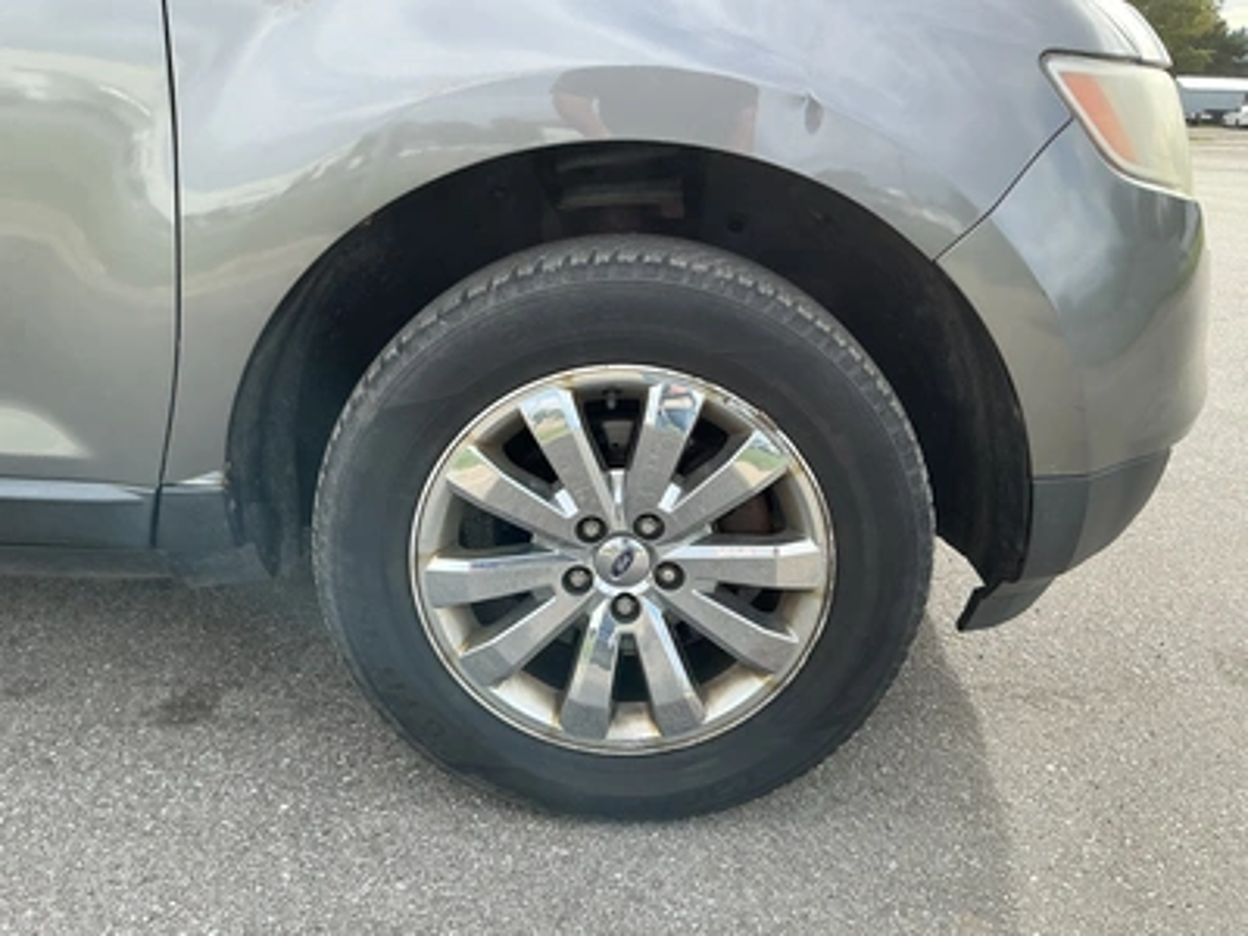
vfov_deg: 49.7
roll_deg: -6.0
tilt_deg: -18.7
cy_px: 468
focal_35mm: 28
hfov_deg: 63.4
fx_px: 1009
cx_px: 624
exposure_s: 1/324
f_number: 1.8
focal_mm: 3
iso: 25
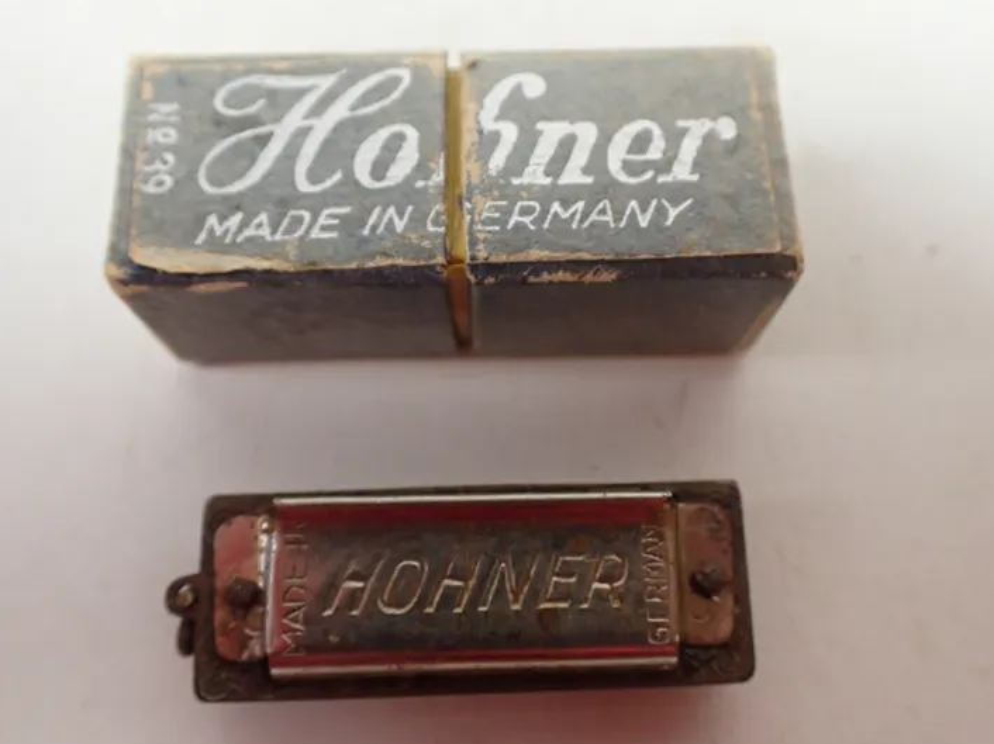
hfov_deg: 53.9
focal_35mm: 34
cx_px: 539
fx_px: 976
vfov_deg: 41.7
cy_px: 399
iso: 640
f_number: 2.3
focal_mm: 5.4
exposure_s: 1/125
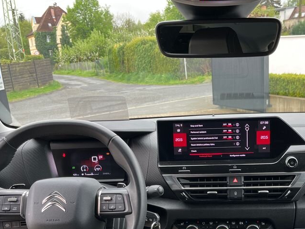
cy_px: 180
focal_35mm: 42
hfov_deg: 44.1
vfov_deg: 33.4
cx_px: 207
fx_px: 370
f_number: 1.6
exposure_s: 1/122
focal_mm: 5.1
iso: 80
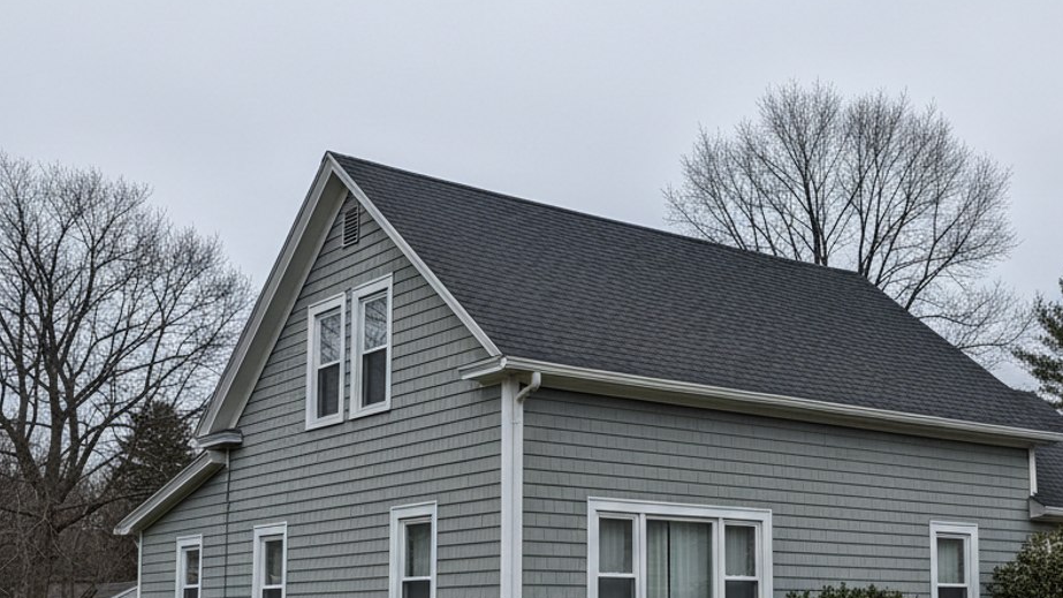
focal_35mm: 34
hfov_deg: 57.6
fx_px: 958
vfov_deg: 33.7
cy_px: 468
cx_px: 635
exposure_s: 1/333
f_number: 1.68
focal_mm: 6.8
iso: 384
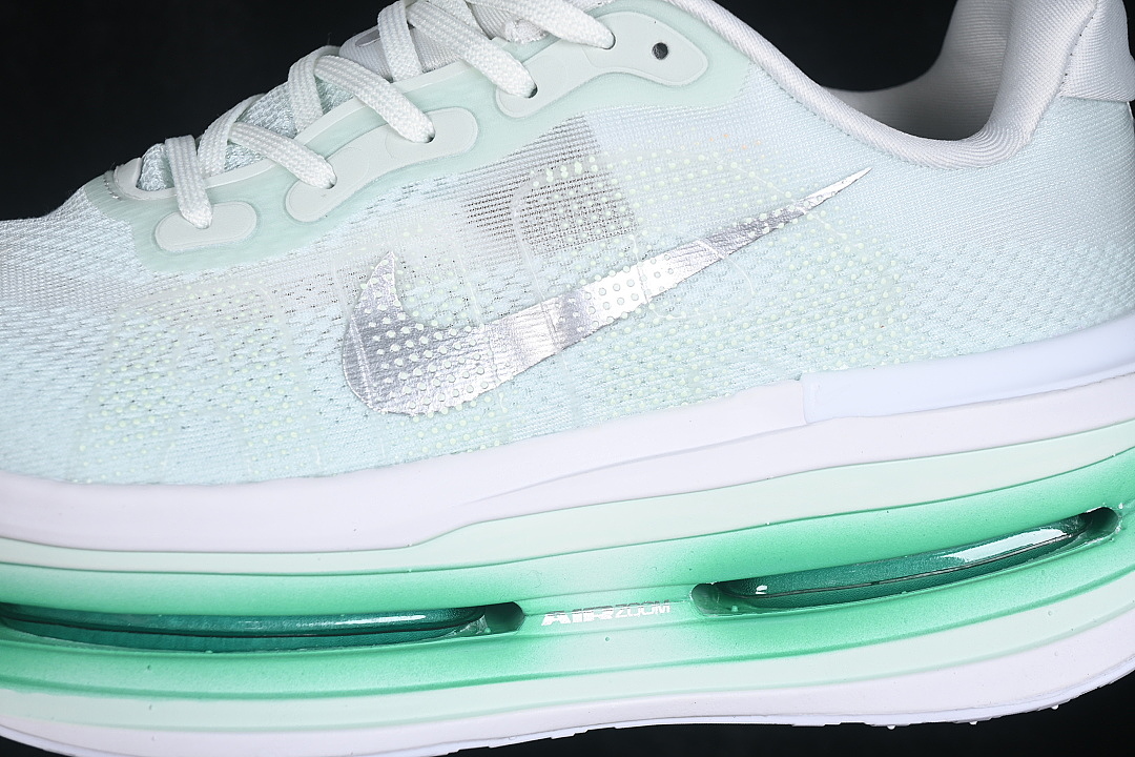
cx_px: 568
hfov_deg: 27.0
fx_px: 2364
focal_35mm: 75
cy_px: 378
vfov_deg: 18.2
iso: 160
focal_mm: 50
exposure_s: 1/80
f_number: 7.1
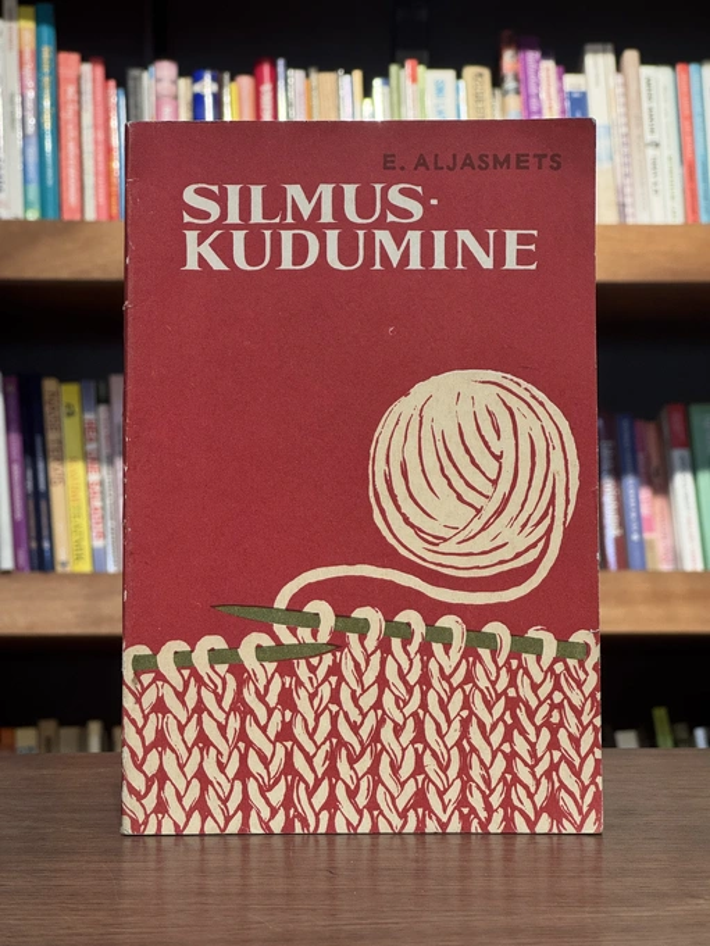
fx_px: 2105
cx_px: 355
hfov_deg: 19.1
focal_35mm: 77
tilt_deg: +1.2
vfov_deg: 25.3
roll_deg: -0.7
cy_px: 473
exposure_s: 1/99
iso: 200
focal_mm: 9
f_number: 2.8
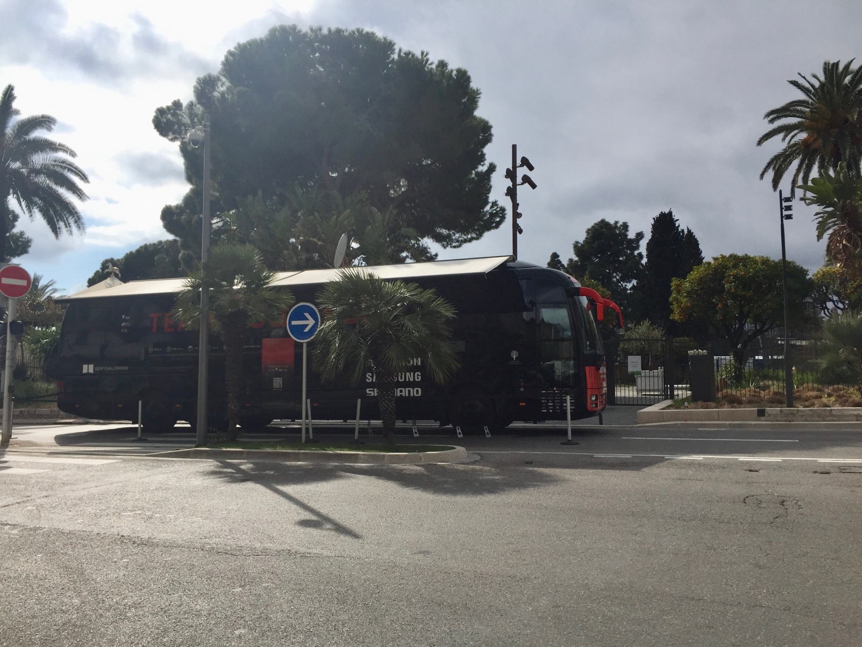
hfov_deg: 61.7
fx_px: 722
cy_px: 324
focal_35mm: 29
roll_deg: -0.3
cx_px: 431
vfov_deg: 48.2
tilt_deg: +4.0
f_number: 2.2
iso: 32
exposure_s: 1/3597
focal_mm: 4.15
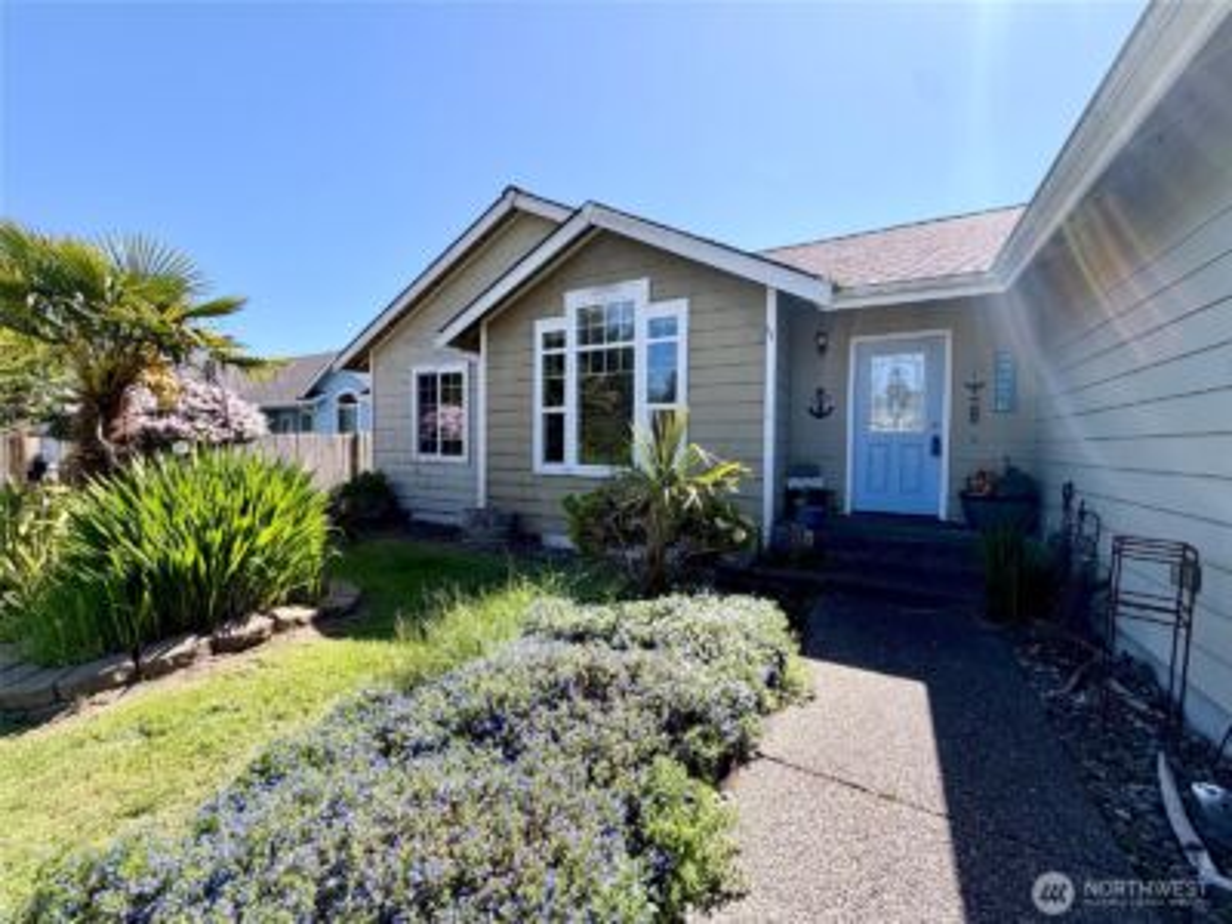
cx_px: 616
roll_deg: +0.3
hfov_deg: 102.1
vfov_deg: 85.7
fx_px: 498
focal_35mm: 14
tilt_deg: -1.8
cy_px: 462
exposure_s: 1/770
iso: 40
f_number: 2.2
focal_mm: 2.22
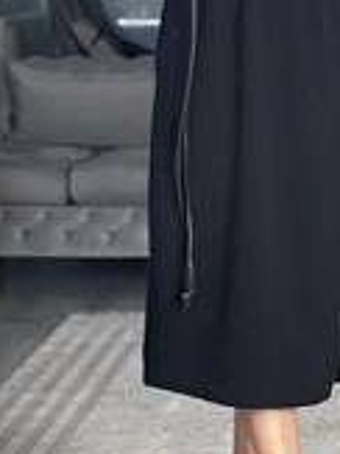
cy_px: 36
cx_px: 206
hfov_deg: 9.9
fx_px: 1954
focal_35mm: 149
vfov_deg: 13.1
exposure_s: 1/141
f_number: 1.78
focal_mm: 6.86
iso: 125
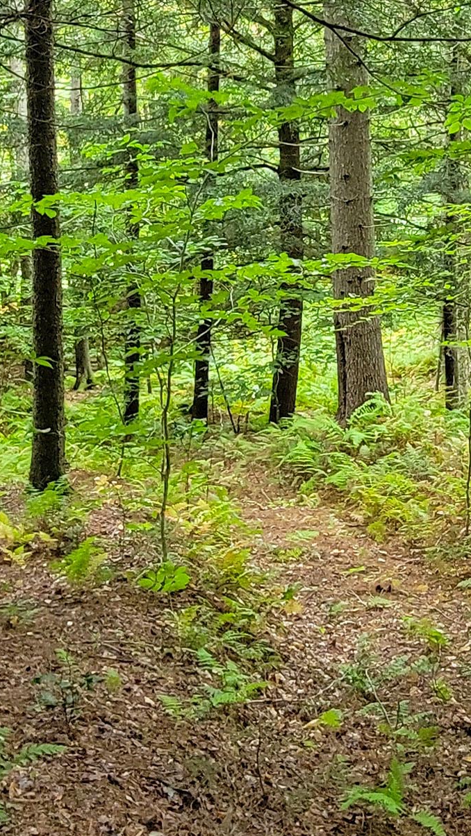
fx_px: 1043
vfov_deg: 42.6
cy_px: 230
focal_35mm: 47
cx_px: 308
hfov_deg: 25.3
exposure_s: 1/60
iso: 320
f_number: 2.2
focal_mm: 2.2
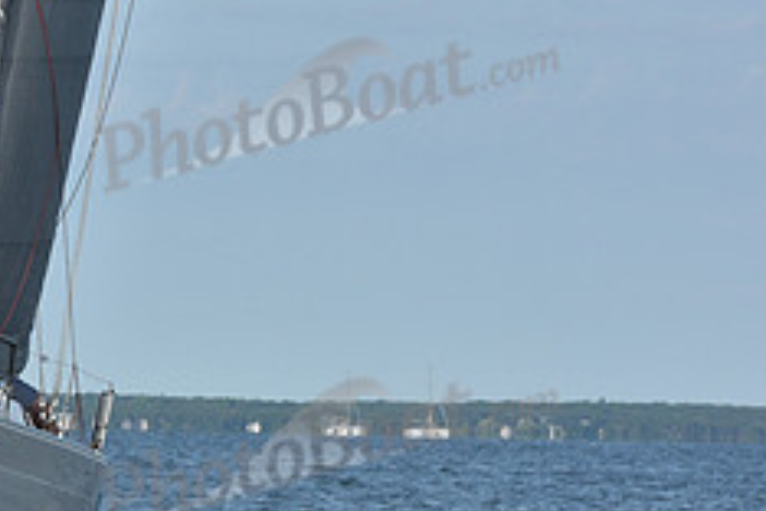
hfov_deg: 4.1
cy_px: 323
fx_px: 10553
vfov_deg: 2.8
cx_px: -69
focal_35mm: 496
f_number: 10
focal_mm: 200
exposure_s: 1/1000
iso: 320
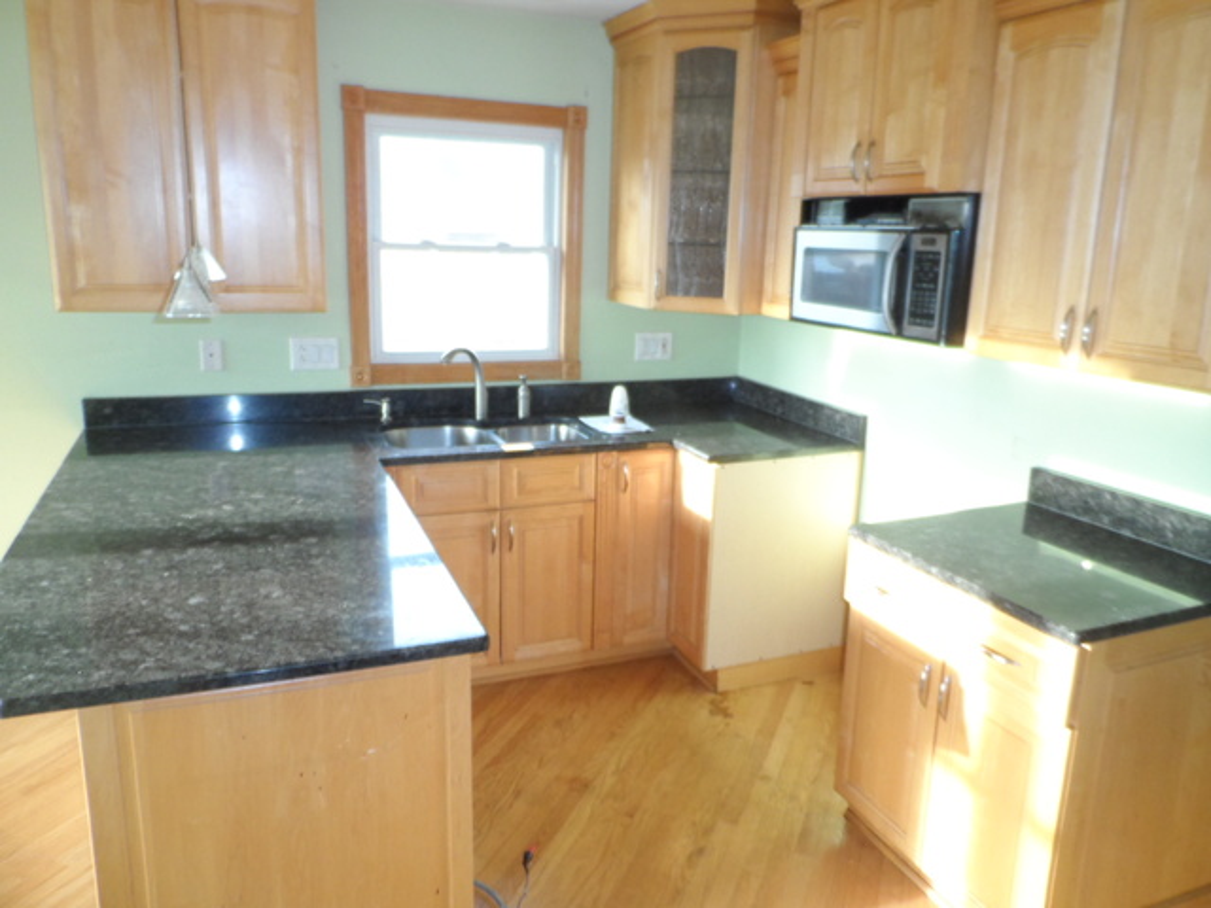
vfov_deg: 56.8
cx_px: 606
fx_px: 840
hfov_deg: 71.6
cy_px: 454
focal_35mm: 24
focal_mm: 4
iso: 240
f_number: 3.2
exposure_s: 1/30
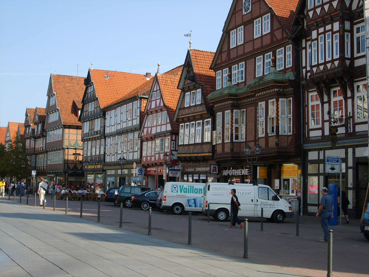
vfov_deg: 28.0
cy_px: 138
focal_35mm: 52
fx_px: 554
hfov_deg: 36.8
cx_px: 184
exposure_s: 1/500
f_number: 3.3
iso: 50
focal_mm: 8.7
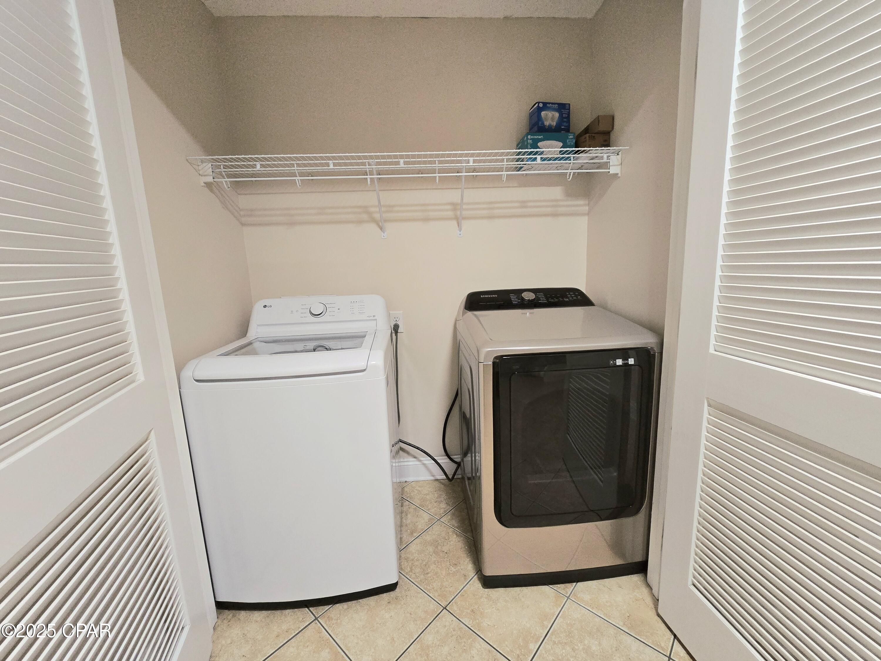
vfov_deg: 89.9
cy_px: 330
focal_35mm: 13
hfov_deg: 106.2
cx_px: 440
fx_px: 331
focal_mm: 2.2
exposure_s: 1/60.2
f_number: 2.2
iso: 640
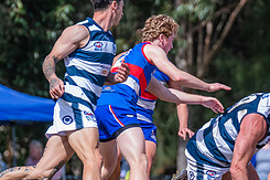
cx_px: 206
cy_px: 93
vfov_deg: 1.3
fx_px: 8049
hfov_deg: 1.9
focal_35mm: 1074
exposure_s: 1/2000
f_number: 7.1
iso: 800
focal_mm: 380
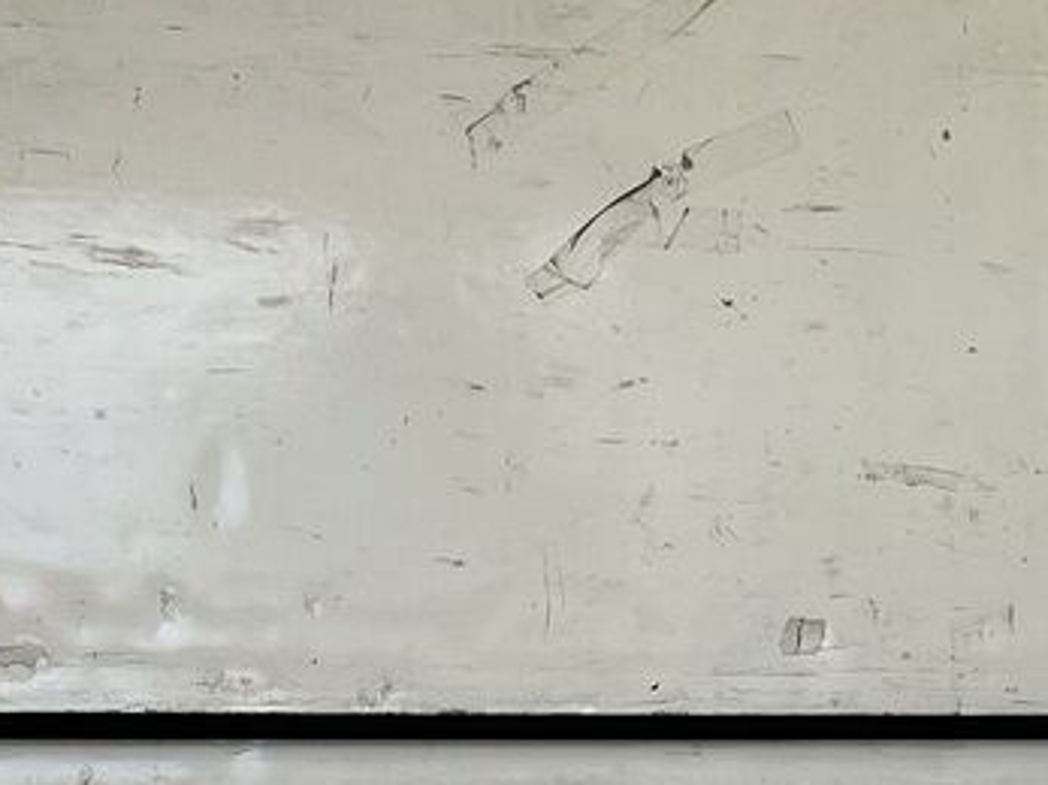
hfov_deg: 15.3
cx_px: 850
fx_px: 3874
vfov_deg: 11.4
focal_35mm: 128
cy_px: 836
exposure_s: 1/1124
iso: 50
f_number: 1.5
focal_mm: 5.7
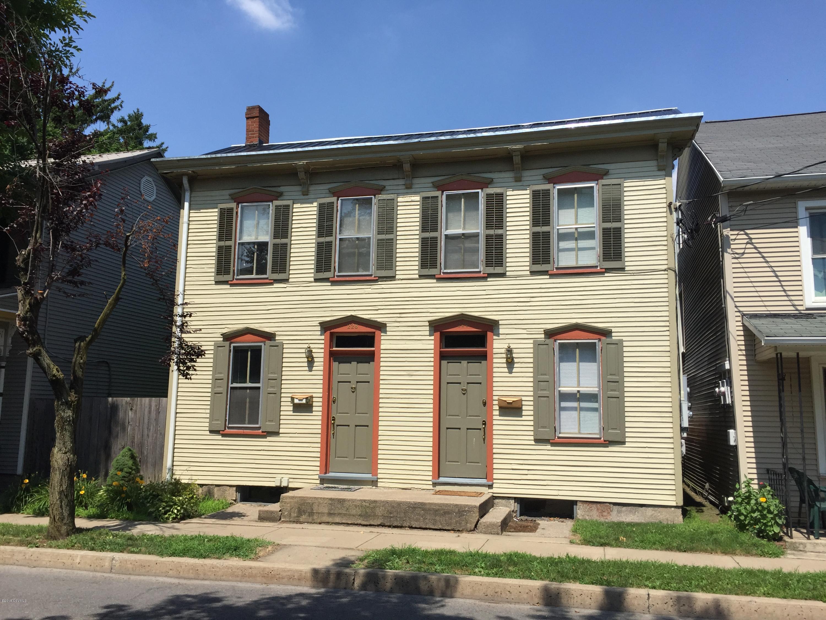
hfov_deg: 61.7
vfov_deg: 48.2
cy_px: 310
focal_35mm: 29
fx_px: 692
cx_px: 413
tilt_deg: +7.7
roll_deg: -3.0
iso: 32
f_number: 2.2
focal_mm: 4.15
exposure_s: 1/2825
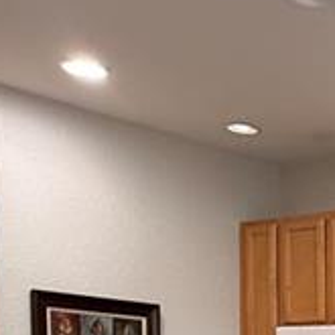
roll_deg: -1.3
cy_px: 487
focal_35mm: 77
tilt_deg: -7.8
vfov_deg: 19.8
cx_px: 508
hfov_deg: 19.5
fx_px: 843
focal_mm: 2.22
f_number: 2.2
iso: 320
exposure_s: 1/60
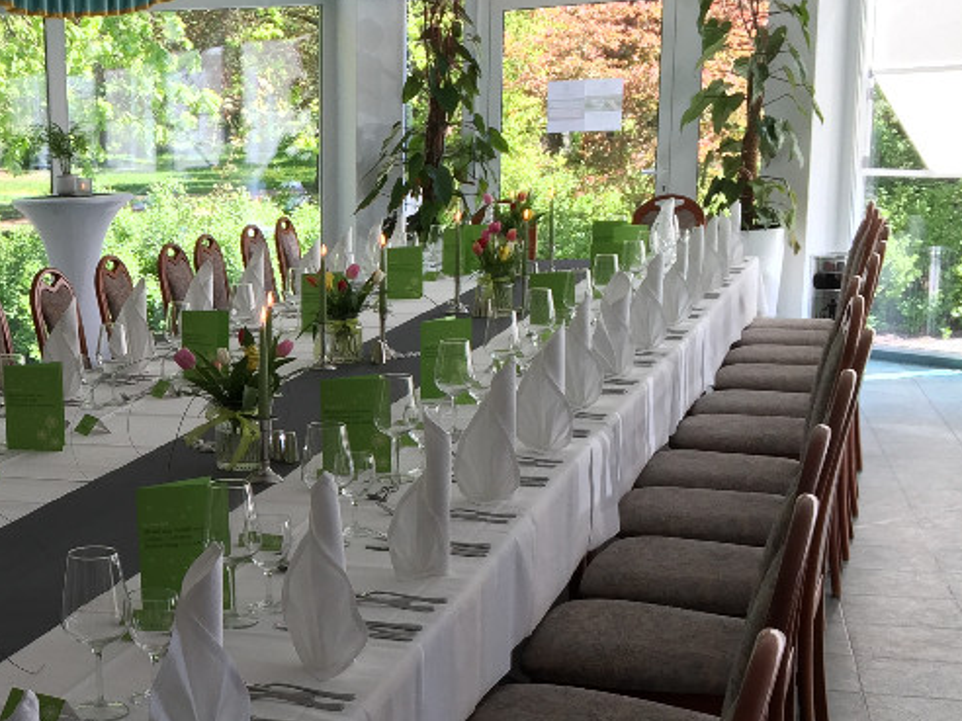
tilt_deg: -13.1
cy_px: 504
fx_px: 1640
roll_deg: +2.1
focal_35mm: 59
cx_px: 14
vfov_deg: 24.6
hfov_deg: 30.5
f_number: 2.2
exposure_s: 1/100
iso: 32
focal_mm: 4.15
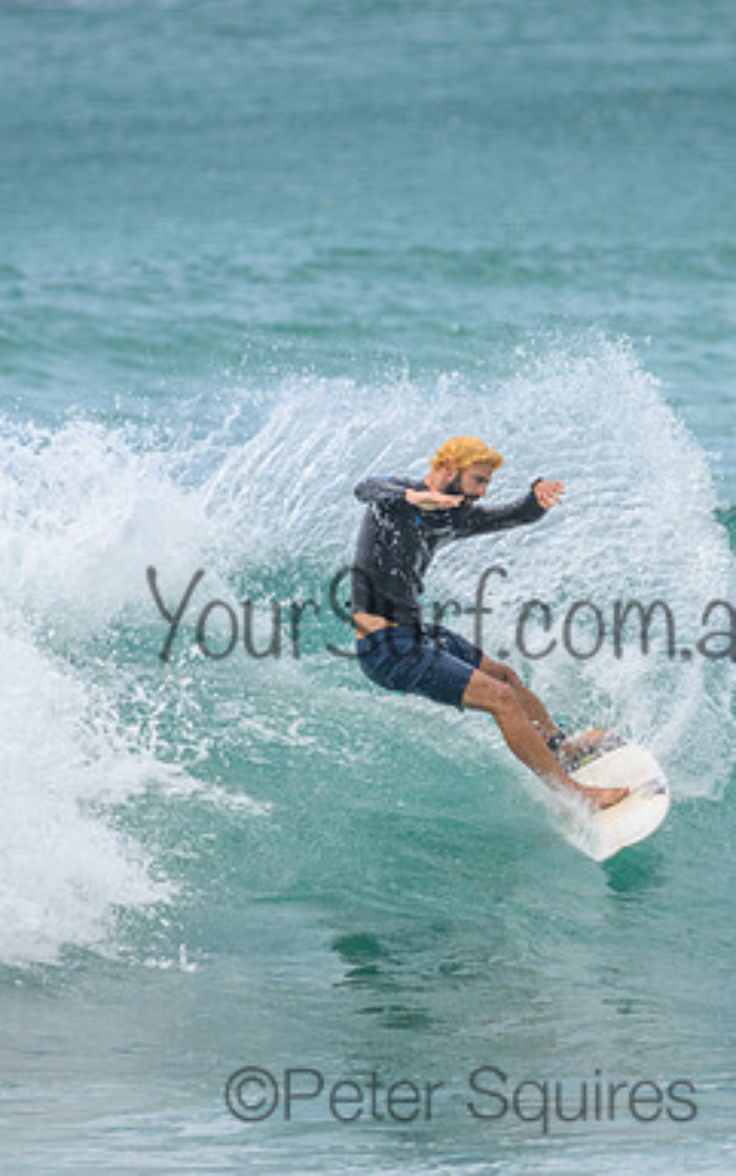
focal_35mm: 1229
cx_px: 461
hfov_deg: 1.1
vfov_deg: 1.7
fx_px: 39399
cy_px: 588
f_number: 11
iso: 900
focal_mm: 800
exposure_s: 1/2000
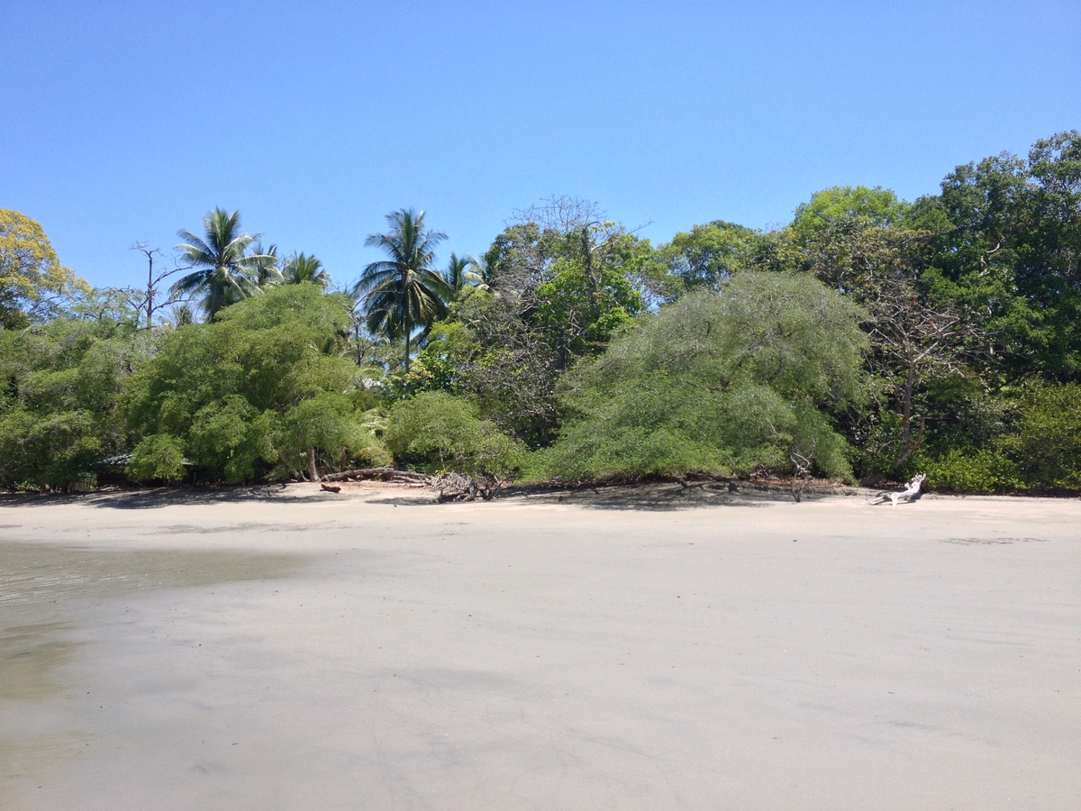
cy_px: 406
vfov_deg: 40.7
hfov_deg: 52.6
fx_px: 1093
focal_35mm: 35
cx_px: 540
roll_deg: +0.1
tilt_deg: +2.9
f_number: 2.4
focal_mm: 4.28
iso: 50
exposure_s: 1/1227
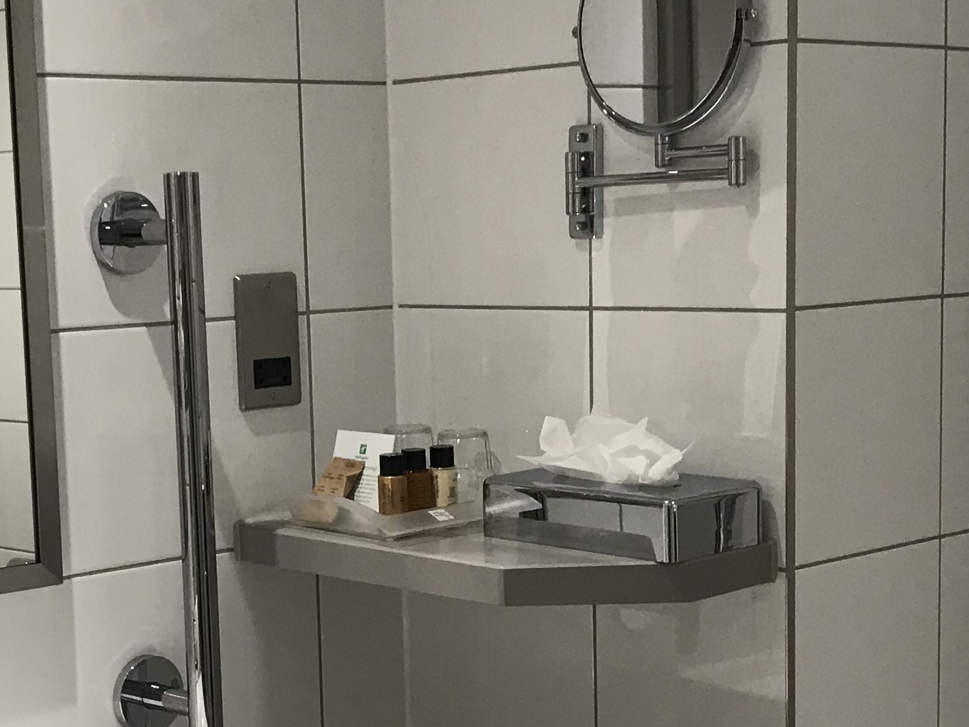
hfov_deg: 25.8
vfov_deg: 19.5
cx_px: 319
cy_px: 515
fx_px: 2100
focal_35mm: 75
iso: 32
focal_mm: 3.99
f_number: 1.8
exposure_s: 1/33
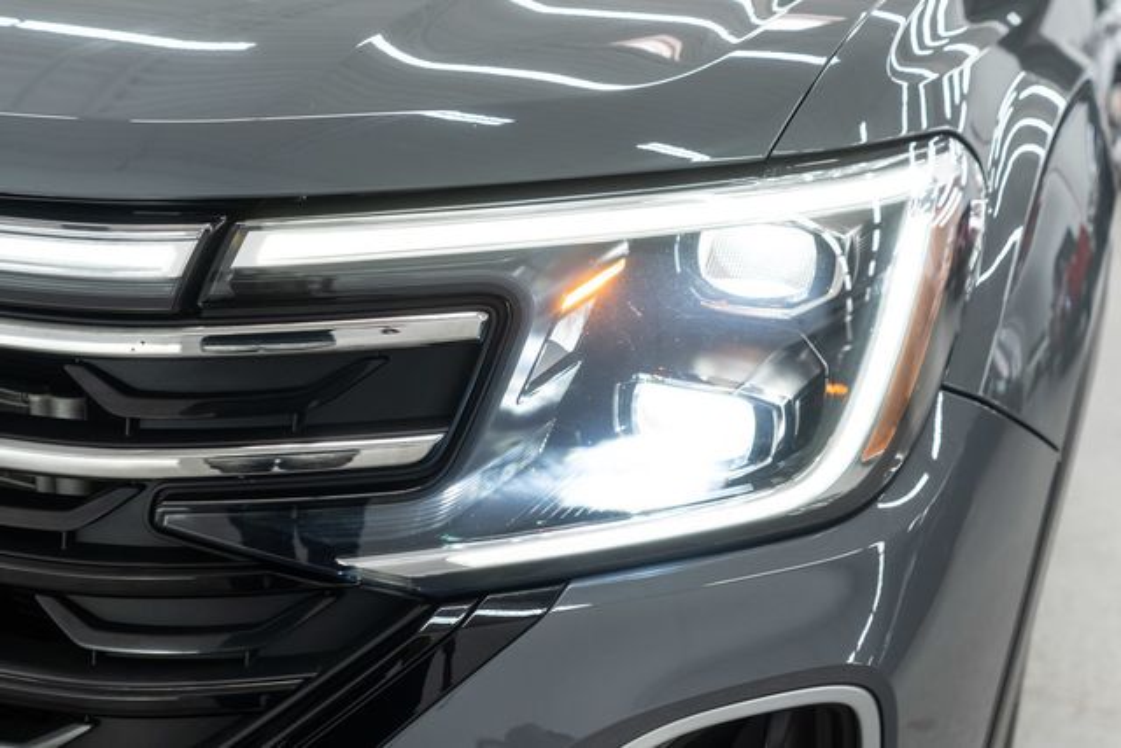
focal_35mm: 42
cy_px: 374
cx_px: 560
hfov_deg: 46.4
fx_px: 1308
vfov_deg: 31.9
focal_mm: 28
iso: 200
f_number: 3.2
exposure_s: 1/40
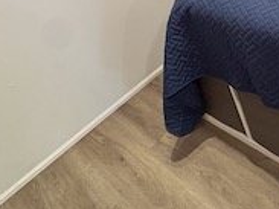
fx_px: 395
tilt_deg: -17.2
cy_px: -78
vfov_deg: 24.8
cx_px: 252
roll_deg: +16.1
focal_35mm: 49
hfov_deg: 36.5
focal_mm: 2.22
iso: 320
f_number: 2.2
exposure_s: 1/60
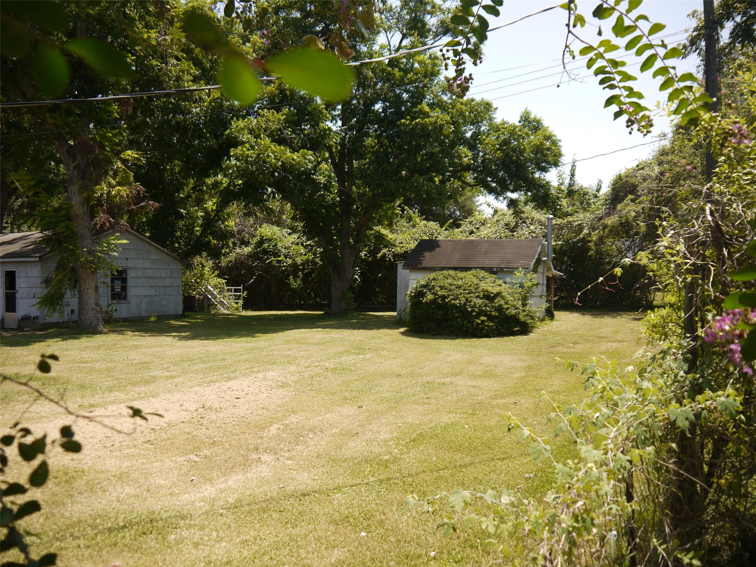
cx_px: 378
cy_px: 284
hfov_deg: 63.4
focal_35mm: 28
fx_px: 612
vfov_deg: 49.7
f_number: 3.5
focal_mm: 14
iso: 100
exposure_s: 1/640
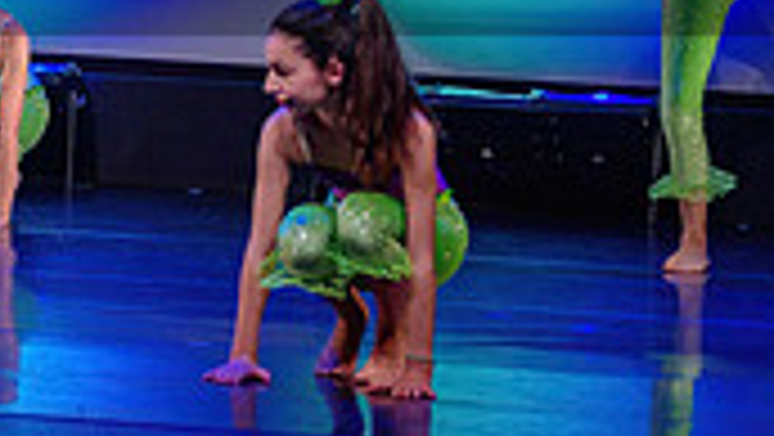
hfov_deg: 6.7
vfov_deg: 3.8
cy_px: -398
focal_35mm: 316
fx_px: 6489
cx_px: -604
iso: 1600
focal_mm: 82
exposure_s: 1/250
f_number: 2.8
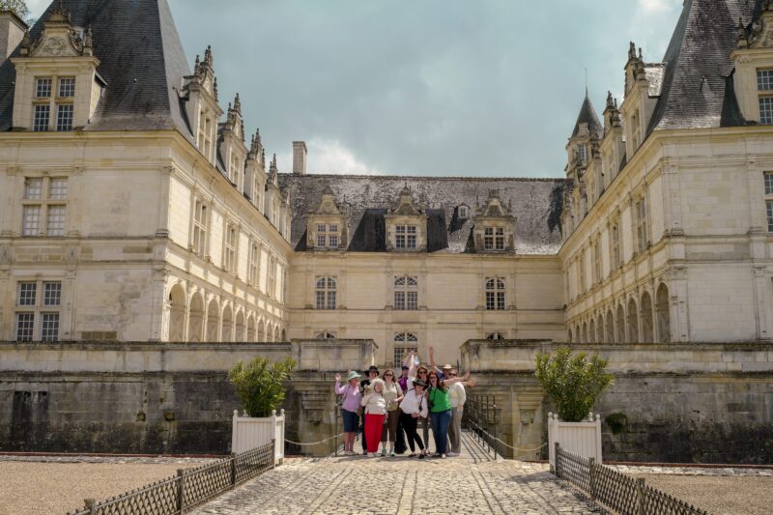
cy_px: 258
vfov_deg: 37.8
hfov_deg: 54.4
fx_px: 751
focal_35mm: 35
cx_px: 386
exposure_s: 1/500
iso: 200
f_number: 5.6
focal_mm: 35
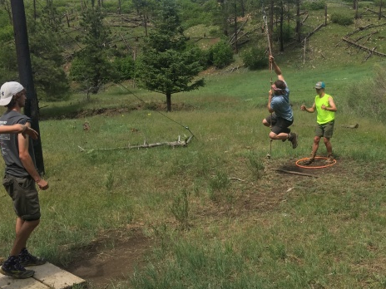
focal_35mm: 40
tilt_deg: -9.3
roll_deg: +2.0
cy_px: 140
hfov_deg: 46.0
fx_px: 446
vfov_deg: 36.0
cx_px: 260
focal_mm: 4.15
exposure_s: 1/732
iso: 25
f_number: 2.2
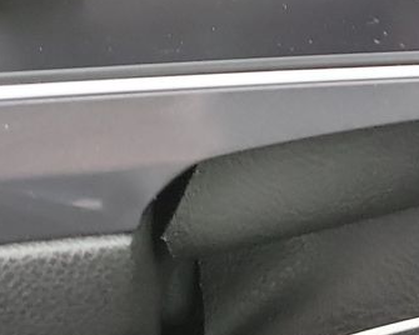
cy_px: -216
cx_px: 613
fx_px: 1389
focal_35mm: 112
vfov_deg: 12.8
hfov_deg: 15.9
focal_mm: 6.7
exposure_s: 1/59
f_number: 1.8
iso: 1137
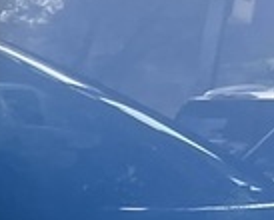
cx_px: -714
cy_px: 500
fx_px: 1478
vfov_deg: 8.0
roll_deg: +0.4
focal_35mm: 182
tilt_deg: -14.7
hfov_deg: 8.0
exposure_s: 1/121
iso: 80
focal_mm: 5.1
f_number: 1.6
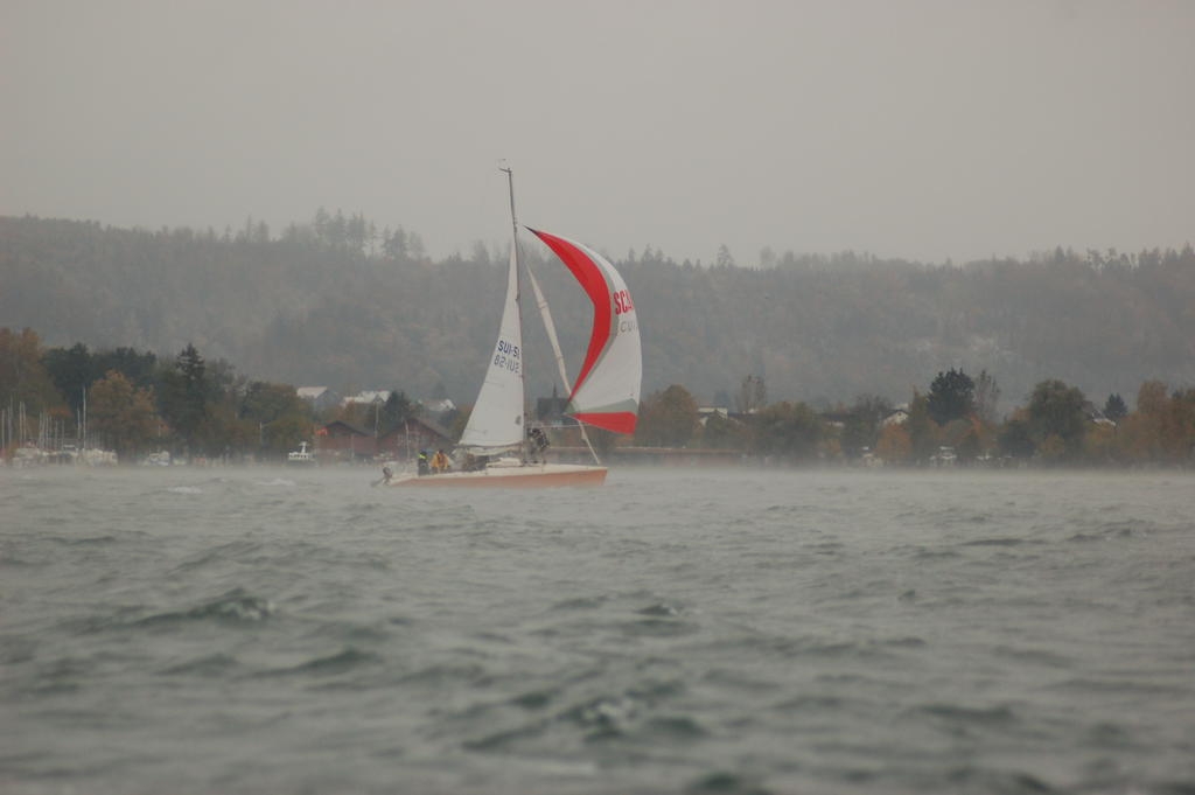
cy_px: 398
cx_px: 598
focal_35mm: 202
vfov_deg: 6.8
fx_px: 6716
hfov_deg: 10.2
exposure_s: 1/1000
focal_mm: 135
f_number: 4.5
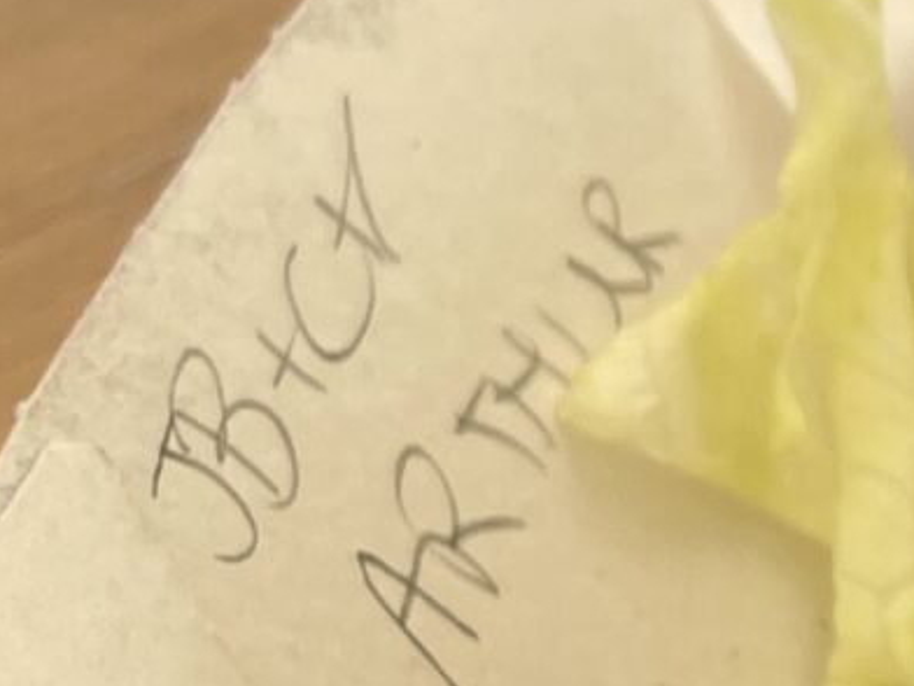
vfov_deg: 8.7
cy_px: 208
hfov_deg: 10.2
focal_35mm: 170
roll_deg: -0.2
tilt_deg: -35.6
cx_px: 2175
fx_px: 4489
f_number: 1.6
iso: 32
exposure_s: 1/769
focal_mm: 4.2
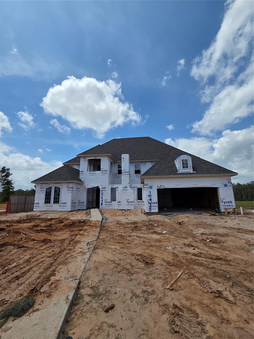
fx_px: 127
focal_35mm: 13
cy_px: 170
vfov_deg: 106.2
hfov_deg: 89.9
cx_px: 127
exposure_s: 1/3945
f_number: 2.2
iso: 50
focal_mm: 2.2
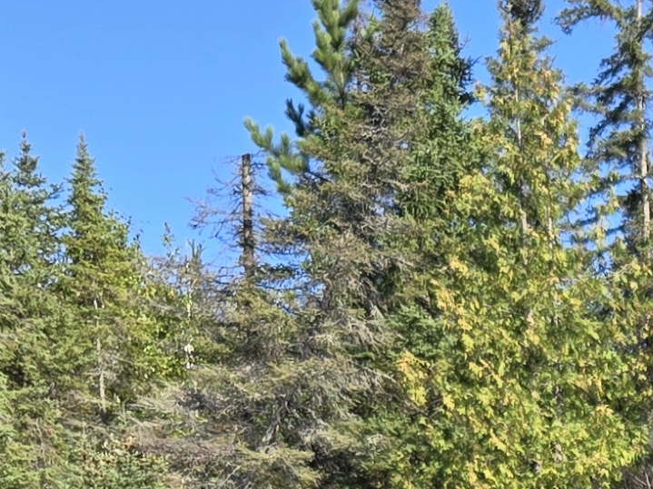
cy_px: 949
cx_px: 959
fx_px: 2414
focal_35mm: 128
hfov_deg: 14.4
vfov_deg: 10.7
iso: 25
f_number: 1.8
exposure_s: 1/890
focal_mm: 5.4
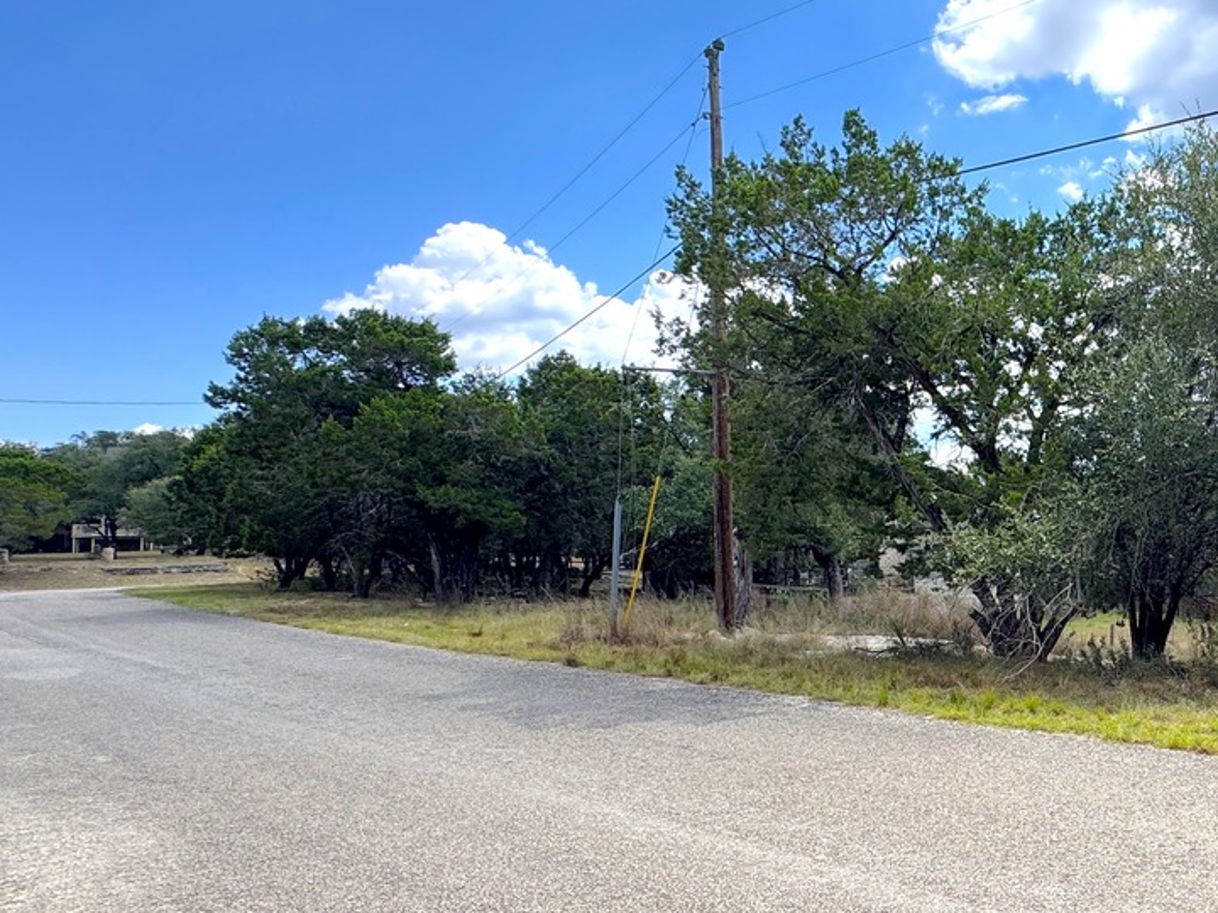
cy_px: 467
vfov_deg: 49.7
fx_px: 985
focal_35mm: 28
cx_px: 1193
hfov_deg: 51.9
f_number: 2.2
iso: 40
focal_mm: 2.22
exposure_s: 1/741
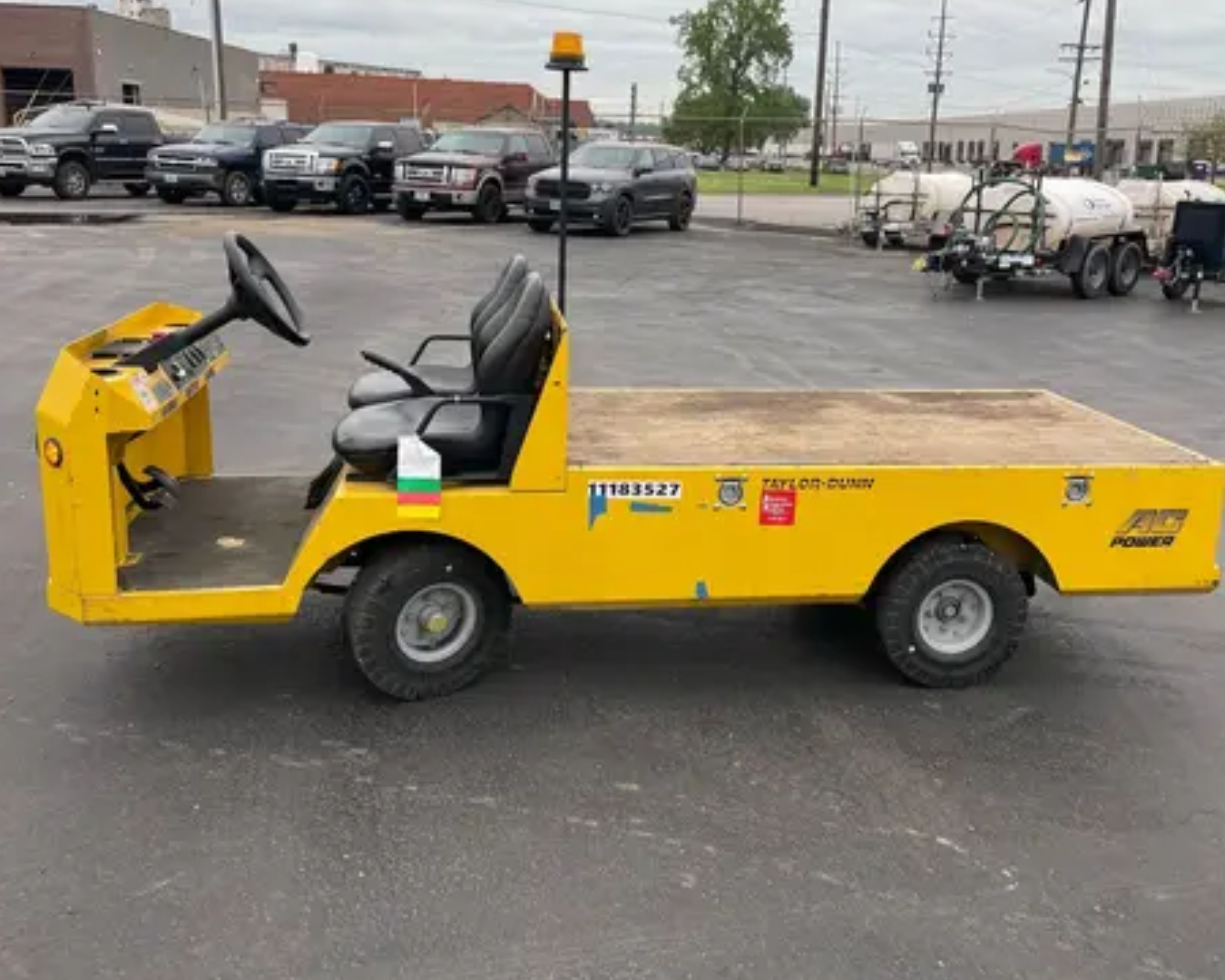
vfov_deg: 47.0
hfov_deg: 57.1
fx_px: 1124
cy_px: 440
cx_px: 667
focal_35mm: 31
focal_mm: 4.2
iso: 32
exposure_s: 1/344
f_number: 1.6
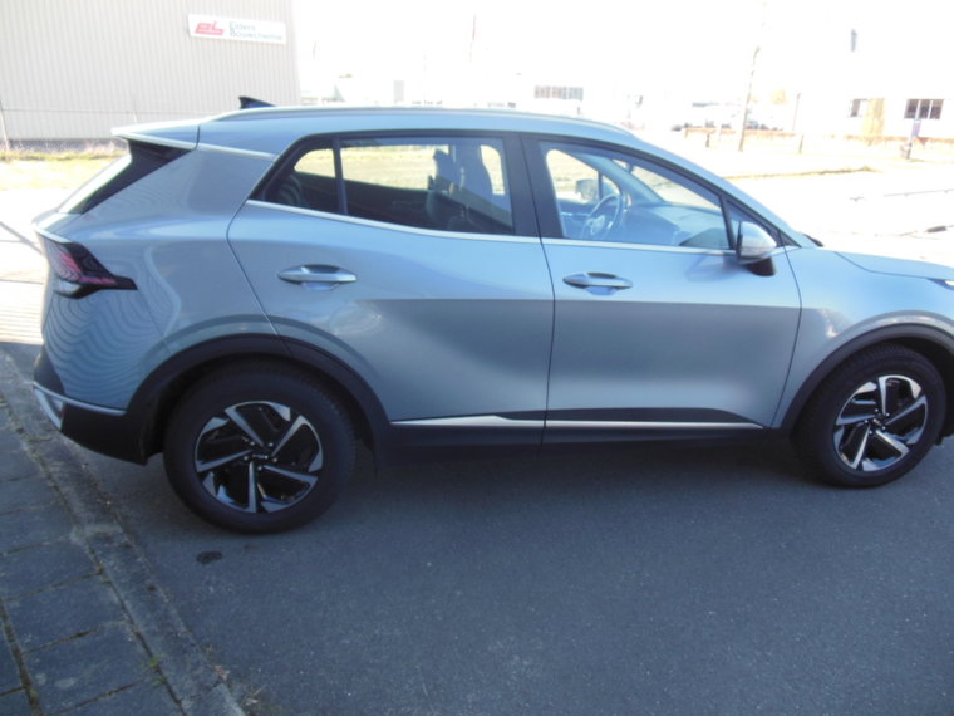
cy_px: 358
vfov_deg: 54.9
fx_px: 689
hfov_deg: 69.4
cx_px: 477
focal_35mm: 25
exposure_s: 1/125
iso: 125
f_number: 3.2
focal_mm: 4.5
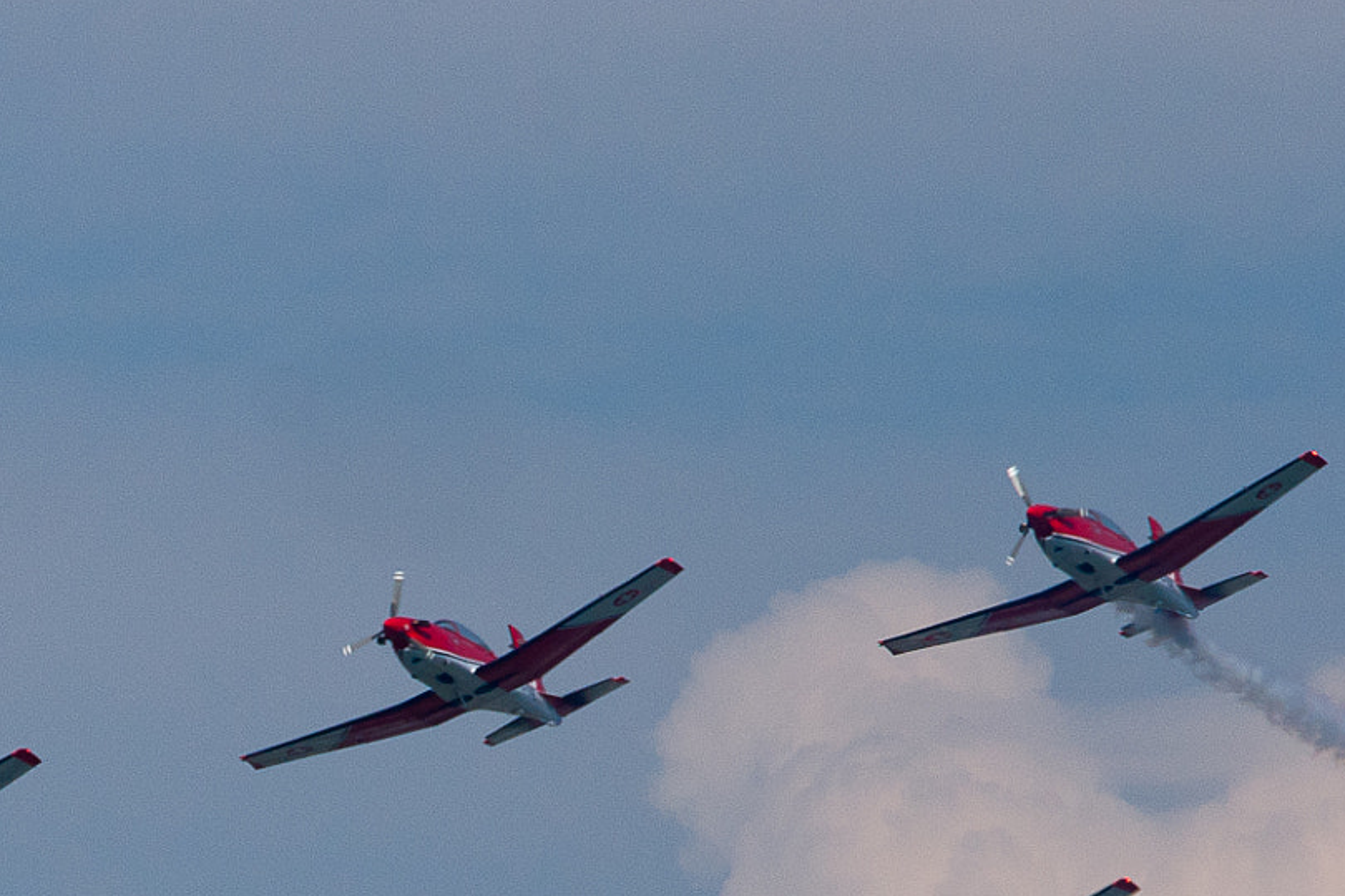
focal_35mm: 1517
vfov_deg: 0.9
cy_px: 1127
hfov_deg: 1.4
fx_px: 56672
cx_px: 159
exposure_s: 1/2500
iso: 200
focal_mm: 400
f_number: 7.1
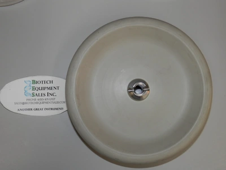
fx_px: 261
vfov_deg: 36.0
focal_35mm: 40
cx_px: 113
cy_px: 85
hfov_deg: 46.8
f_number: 3.7
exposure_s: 1/40
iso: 100
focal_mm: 7.3
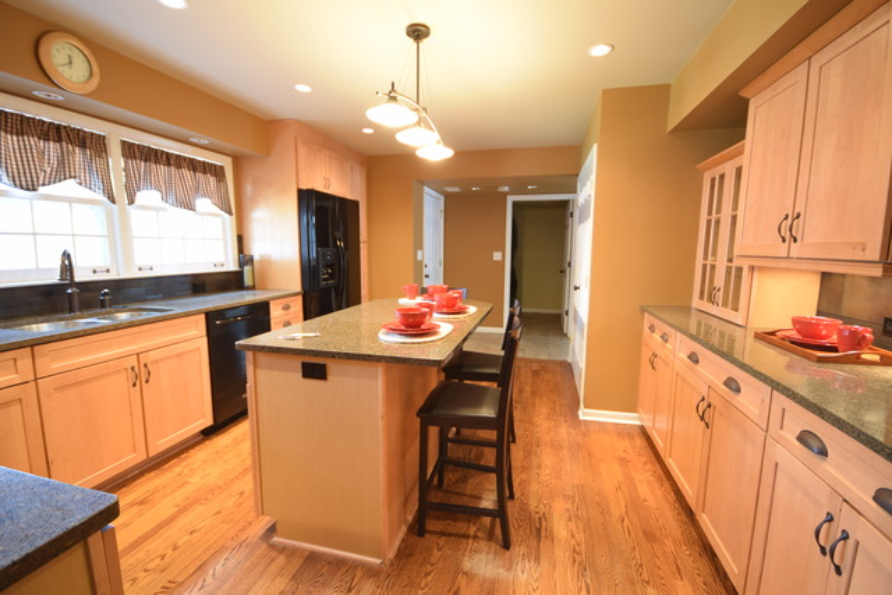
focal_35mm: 15
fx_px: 372
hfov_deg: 100.4
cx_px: 446
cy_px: 298
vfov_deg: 77.4
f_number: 4
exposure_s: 1/3
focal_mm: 10
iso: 200
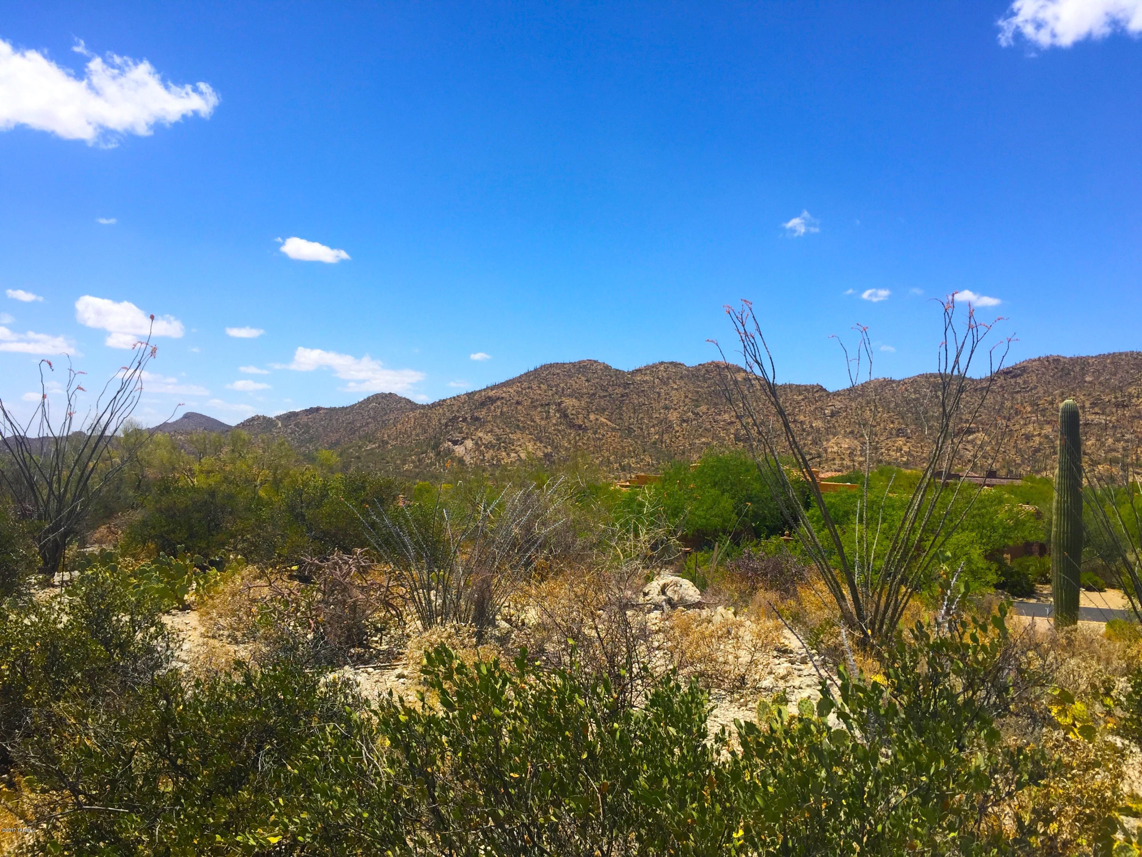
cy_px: 428
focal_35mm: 29
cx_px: 571
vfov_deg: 48.2
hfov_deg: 61.7
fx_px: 957
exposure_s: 1/1980
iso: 32
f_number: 2.2
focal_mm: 4.15
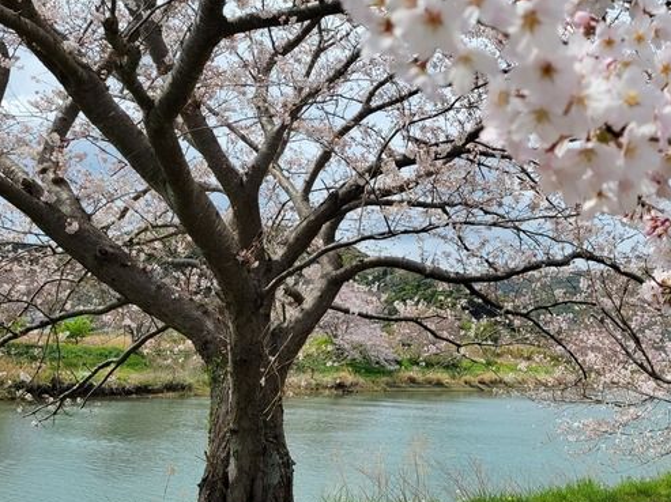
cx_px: 510
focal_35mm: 43
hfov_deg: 42.4
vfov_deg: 33.5
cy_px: 237
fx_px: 833
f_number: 1.8
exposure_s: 1/2456
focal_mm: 5.4
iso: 40
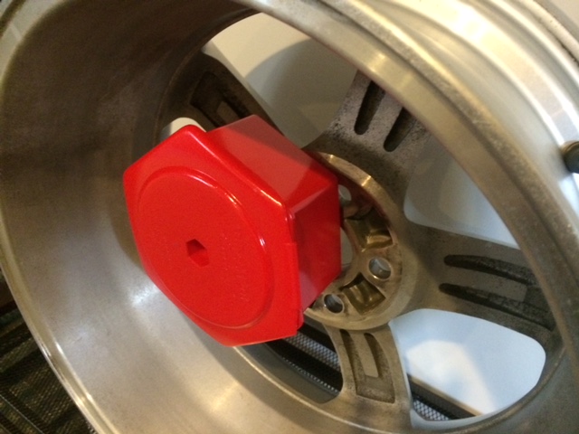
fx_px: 502
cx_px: 290
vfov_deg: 46.8
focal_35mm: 30
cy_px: 217
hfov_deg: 60.0
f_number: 2.2
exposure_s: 1/15
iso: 400
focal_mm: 4.12
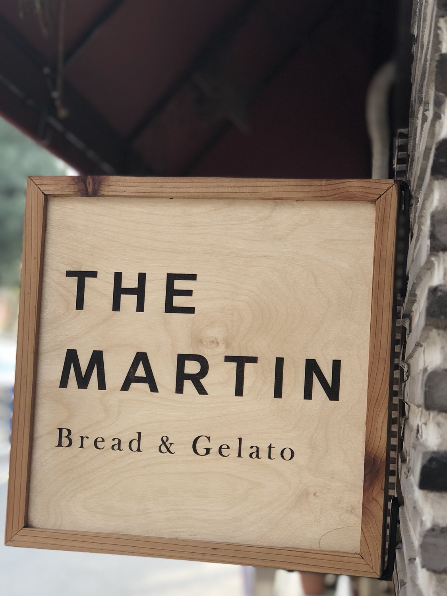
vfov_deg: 27.3
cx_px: 190
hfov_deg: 20.7
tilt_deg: +2.0
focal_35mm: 71
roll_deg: -2.8
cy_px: 354
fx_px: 1222
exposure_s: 1/60
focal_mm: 6
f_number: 2.4
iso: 16
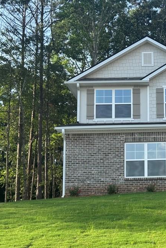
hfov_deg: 16.9
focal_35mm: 78
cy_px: 131
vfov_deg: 26.0
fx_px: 539
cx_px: 186
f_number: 1.78
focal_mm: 6.76
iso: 64
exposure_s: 1/1287
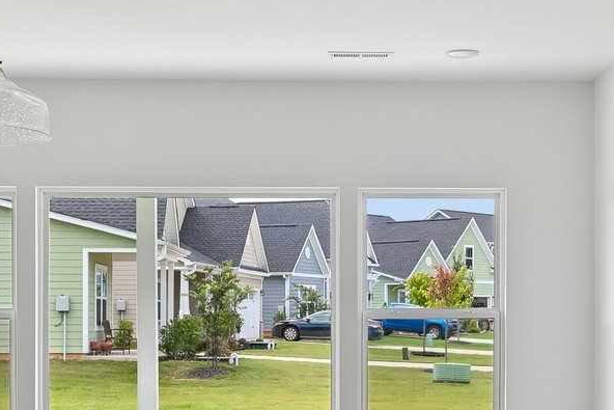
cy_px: 322
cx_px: 394
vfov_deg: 16.4
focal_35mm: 83
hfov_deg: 24.4
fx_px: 1416
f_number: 8
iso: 320
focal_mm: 24
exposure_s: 1/25
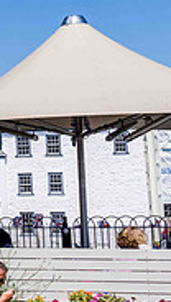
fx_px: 715
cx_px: -260
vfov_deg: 23.8
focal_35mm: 89
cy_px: 111
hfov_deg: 11.1
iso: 125
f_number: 8
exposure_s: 1/400
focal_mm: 27
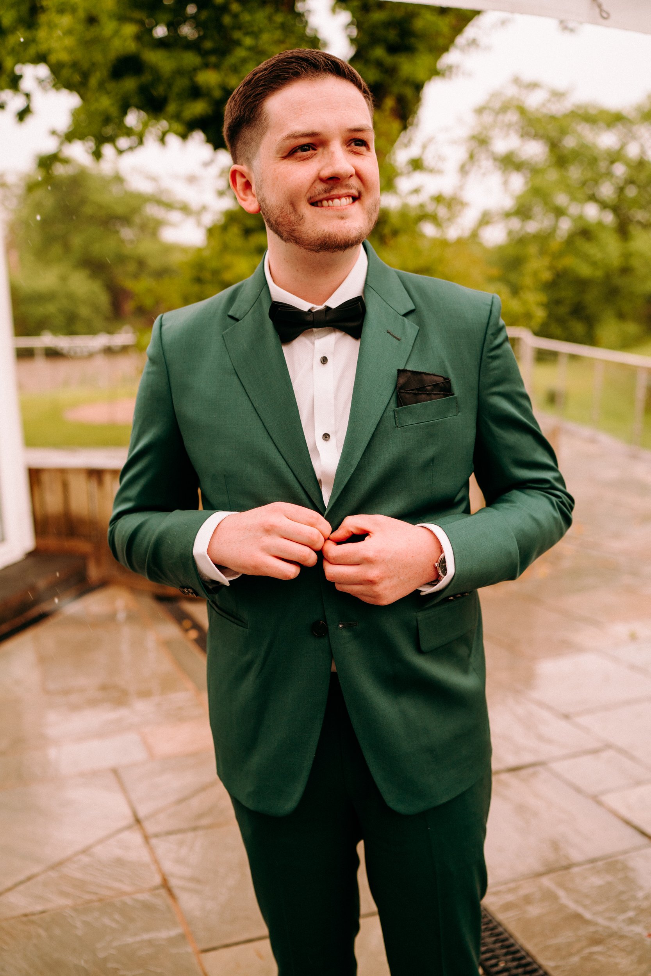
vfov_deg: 54.4
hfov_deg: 37.9
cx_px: 326
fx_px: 949
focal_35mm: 35
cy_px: 488
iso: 125
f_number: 2.2
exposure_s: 1/800
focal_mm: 35
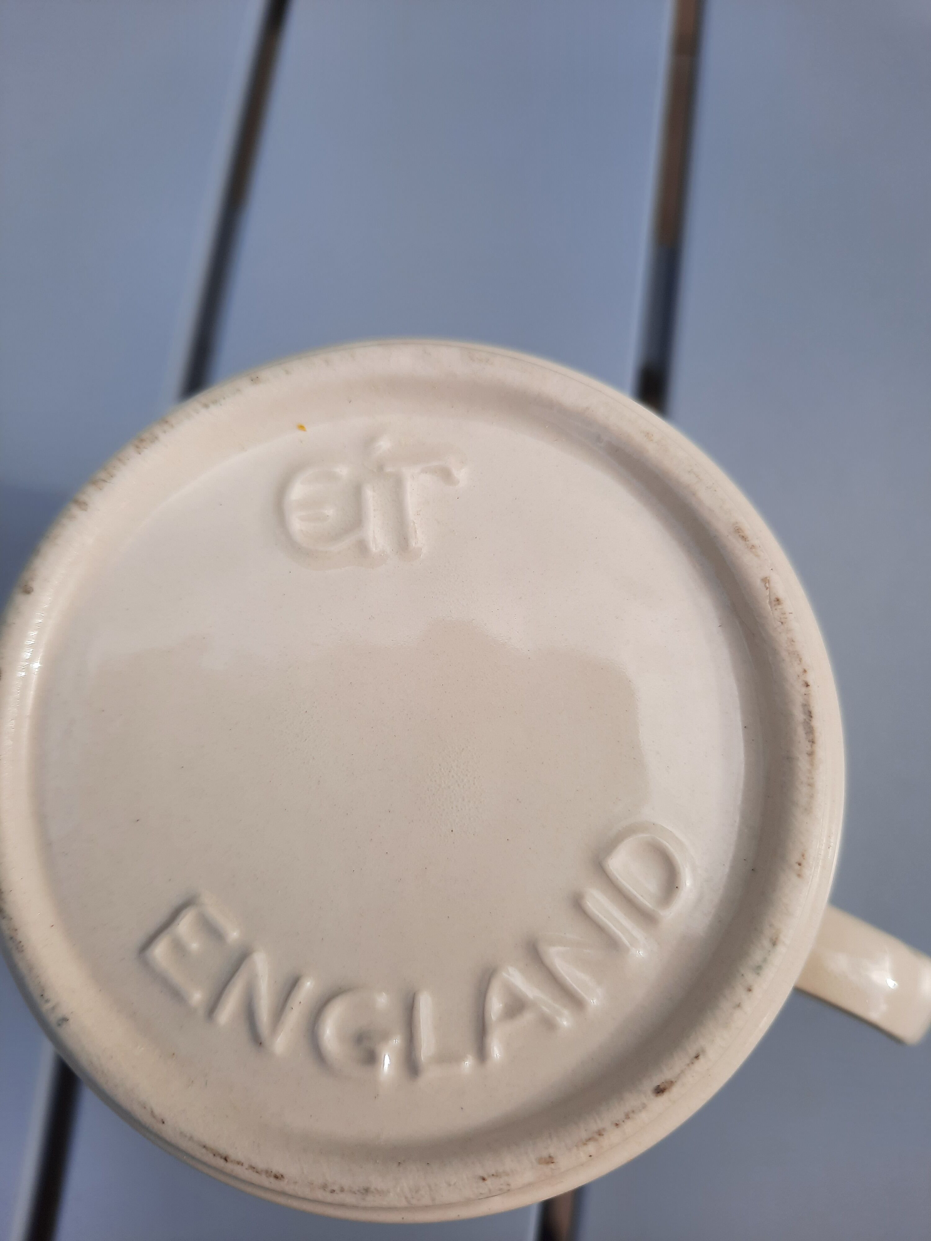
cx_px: 466
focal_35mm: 25
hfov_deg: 54.9
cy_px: 620
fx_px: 897
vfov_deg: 69.4
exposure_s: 1/448
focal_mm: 4.6
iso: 32
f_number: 2
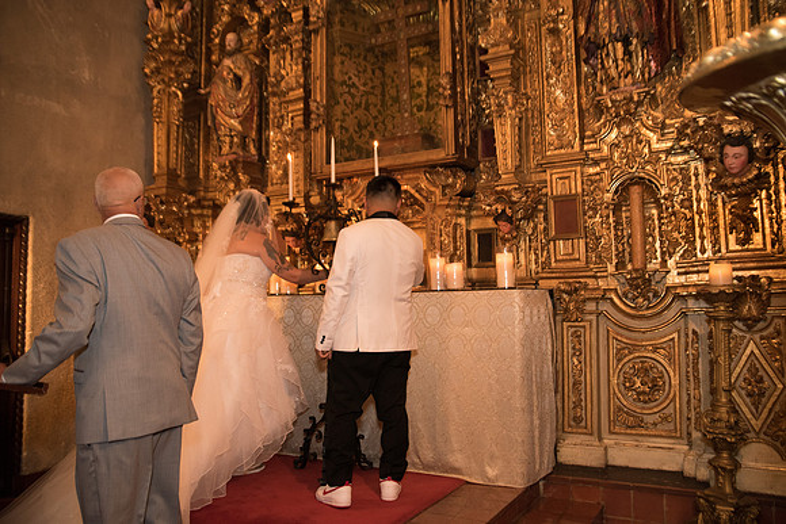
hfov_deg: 65.5
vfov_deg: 46.4
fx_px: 611
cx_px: 393
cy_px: 262
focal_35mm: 28
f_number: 2.8
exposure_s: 1/80
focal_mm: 28
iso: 4000
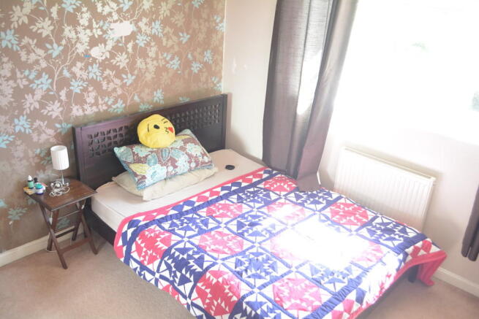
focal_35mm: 30
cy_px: 160
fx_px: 399
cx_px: 240
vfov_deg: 43.6
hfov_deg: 61.9
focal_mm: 20
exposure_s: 1/60
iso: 1600
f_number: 3.8
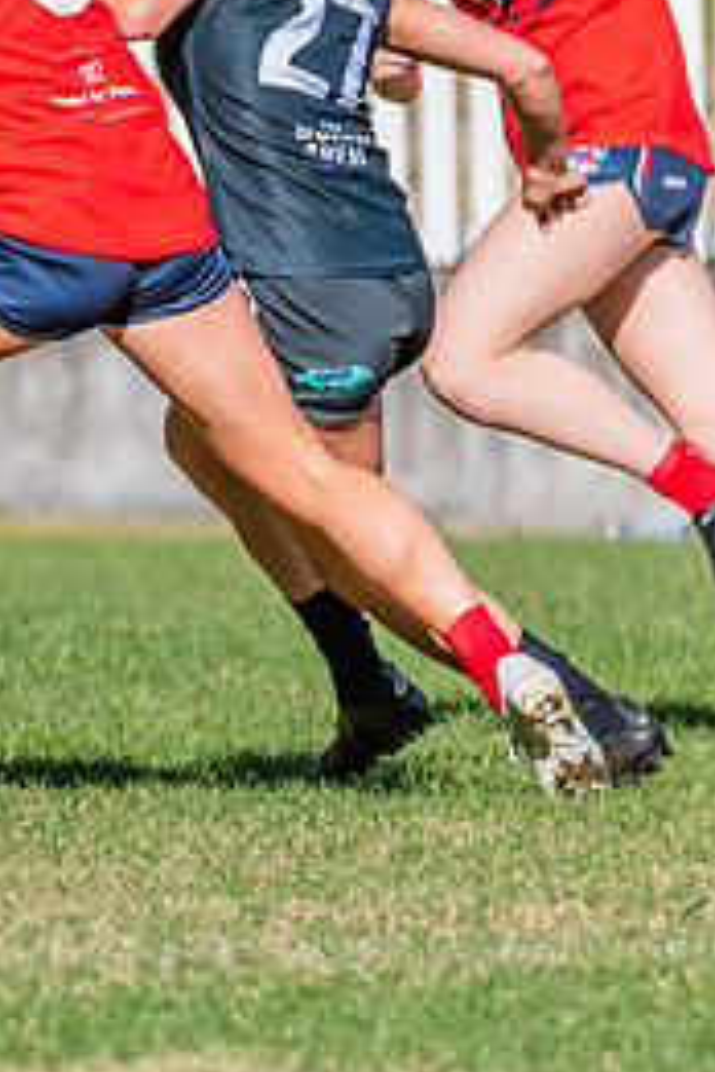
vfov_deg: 1.3
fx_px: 46412
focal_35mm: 1558
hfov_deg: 0.9
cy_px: 483
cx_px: -785
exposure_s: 1/1600
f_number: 10
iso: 800
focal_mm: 460
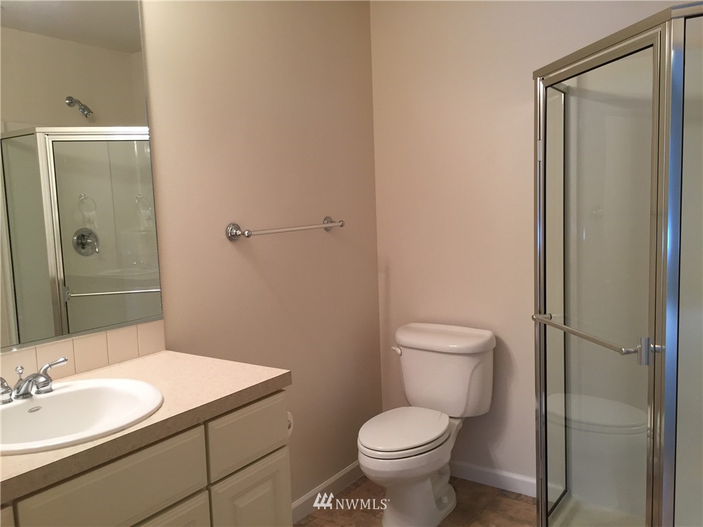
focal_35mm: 29
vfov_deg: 48.2
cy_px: 264
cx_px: 352
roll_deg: +2.2
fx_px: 589
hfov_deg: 61.7
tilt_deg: -5.8
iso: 80
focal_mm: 4.15
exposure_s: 1/30
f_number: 2.2
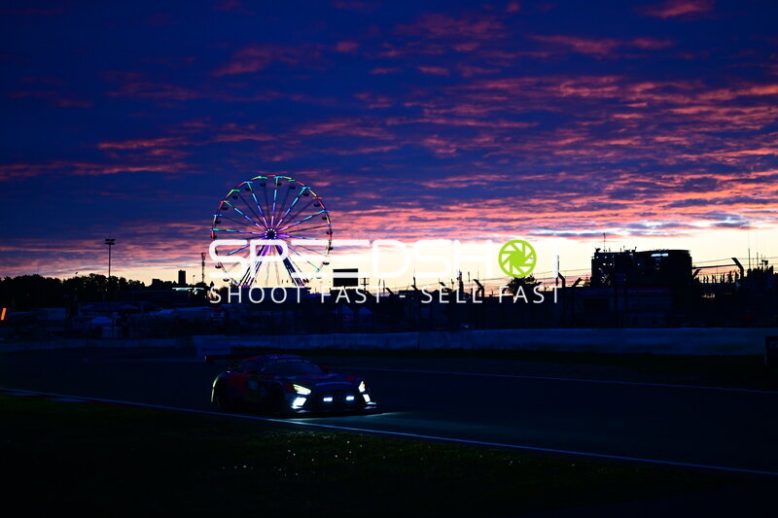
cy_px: 259
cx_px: 389
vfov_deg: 19.4
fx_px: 1512
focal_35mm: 70
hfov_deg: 28.8
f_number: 2.8
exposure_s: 1/1000
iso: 1000
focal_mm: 70
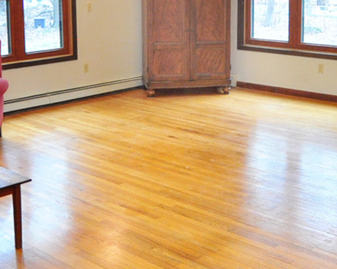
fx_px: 589
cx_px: 159
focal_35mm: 59
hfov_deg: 31.9
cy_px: 37
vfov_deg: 25.2
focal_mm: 10
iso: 800
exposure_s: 1/30
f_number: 4.5
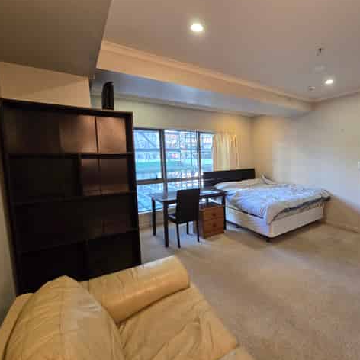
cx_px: 243
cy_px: 177
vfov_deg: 87.4
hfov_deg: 84.1
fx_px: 188
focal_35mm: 16
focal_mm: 2.2
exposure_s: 1/50
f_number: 2.2
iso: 200
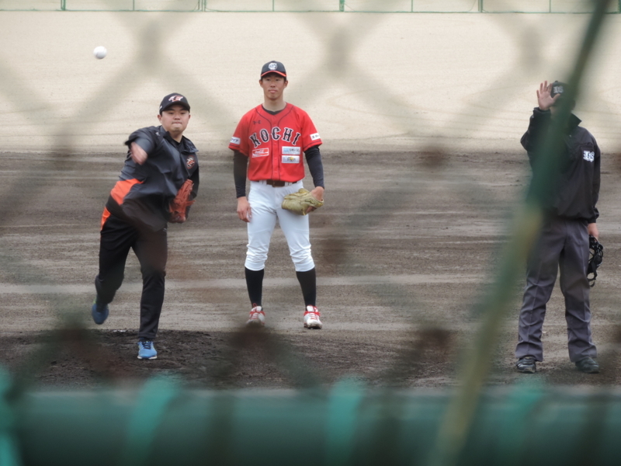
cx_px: 310
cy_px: 233
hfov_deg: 5.7
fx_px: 6279
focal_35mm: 350
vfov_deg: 4.2
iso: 160
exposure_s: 1/200
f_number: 4.8
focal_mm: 62.4
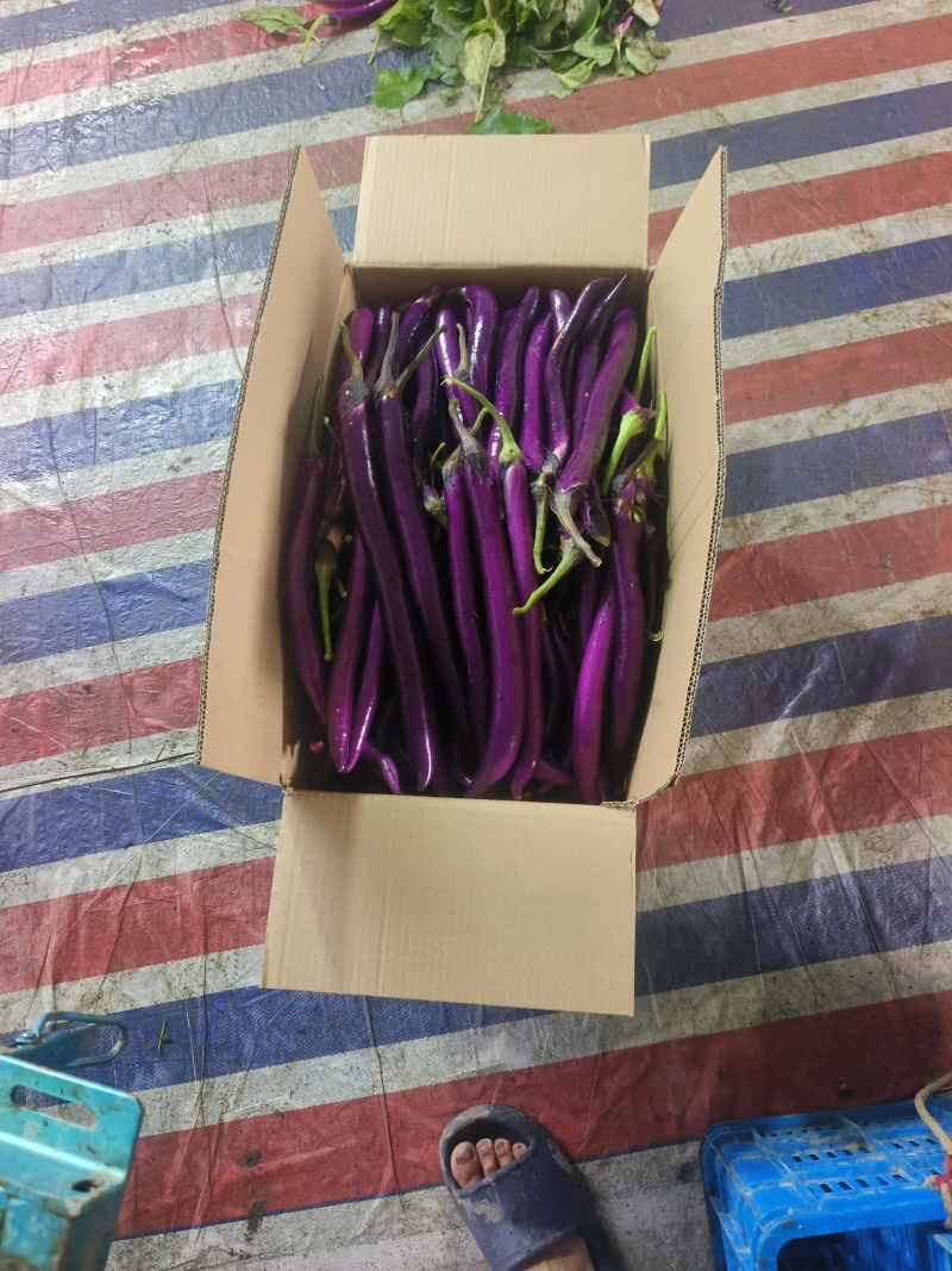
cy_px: 636
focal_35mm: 23
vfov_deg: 73.9
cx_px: 476
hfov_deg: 58.9
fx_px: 844
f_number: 1.75
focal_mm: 5.5
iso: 1263
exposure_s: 1/30
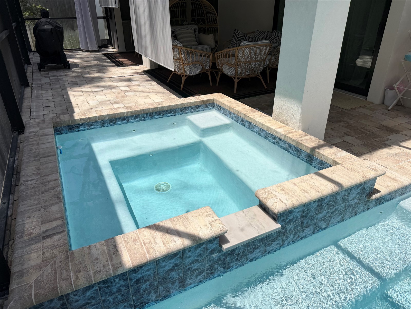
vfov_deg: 56.8
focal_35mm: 24
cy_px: 154
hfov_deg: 71.6
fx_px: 285
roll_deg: +1.3
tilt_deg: -27.1
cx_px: 206
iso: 80
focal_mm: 6.76
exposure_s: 1/3584
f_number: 1.78
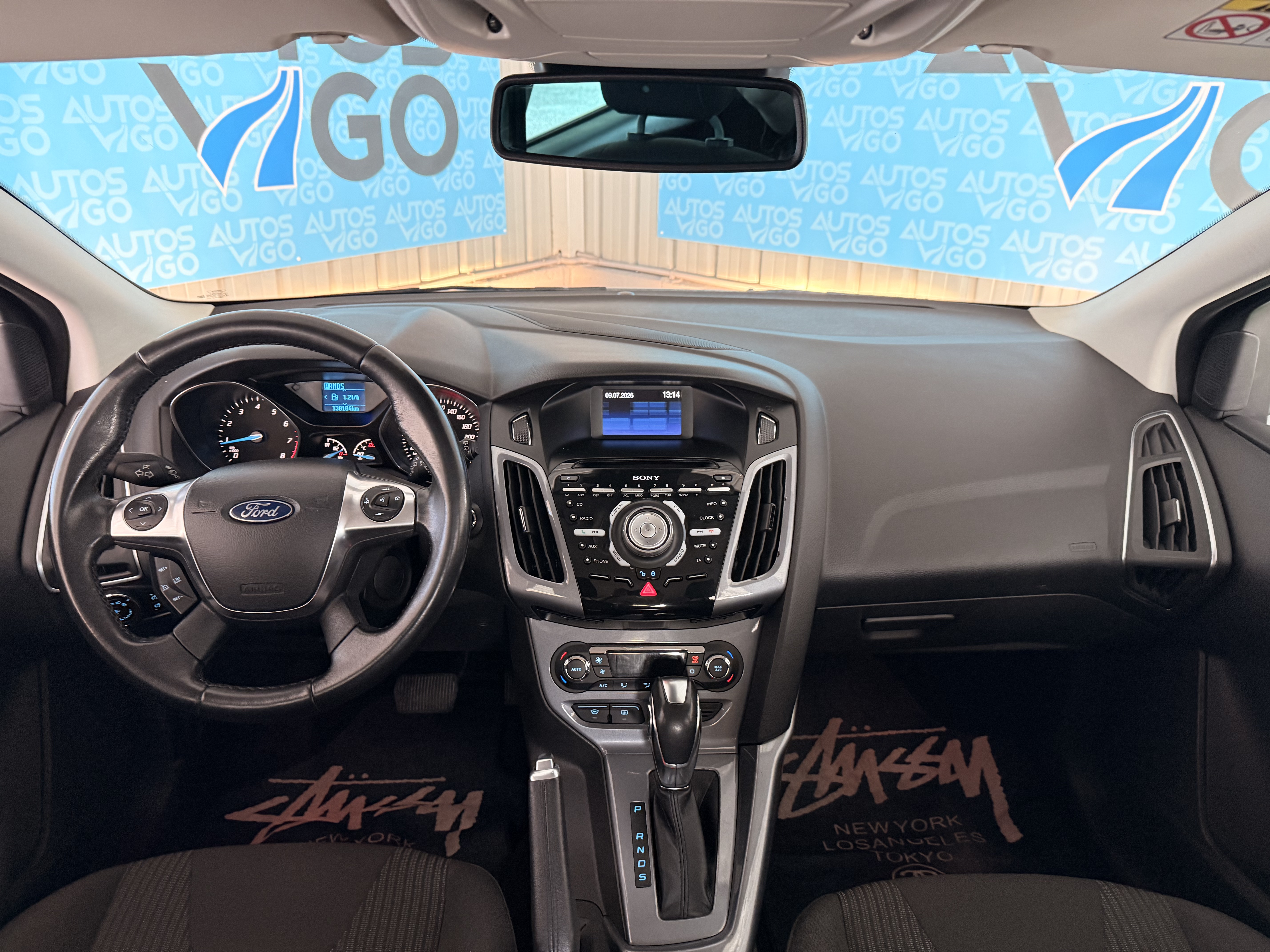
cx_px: 635
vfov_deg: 56.8
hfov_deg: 71.6
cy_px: 476
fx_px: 881
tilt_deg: -21.7
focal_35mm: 24
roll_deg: -1.0
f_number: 1.78
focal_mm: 6.76
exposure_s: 1/50
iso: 320
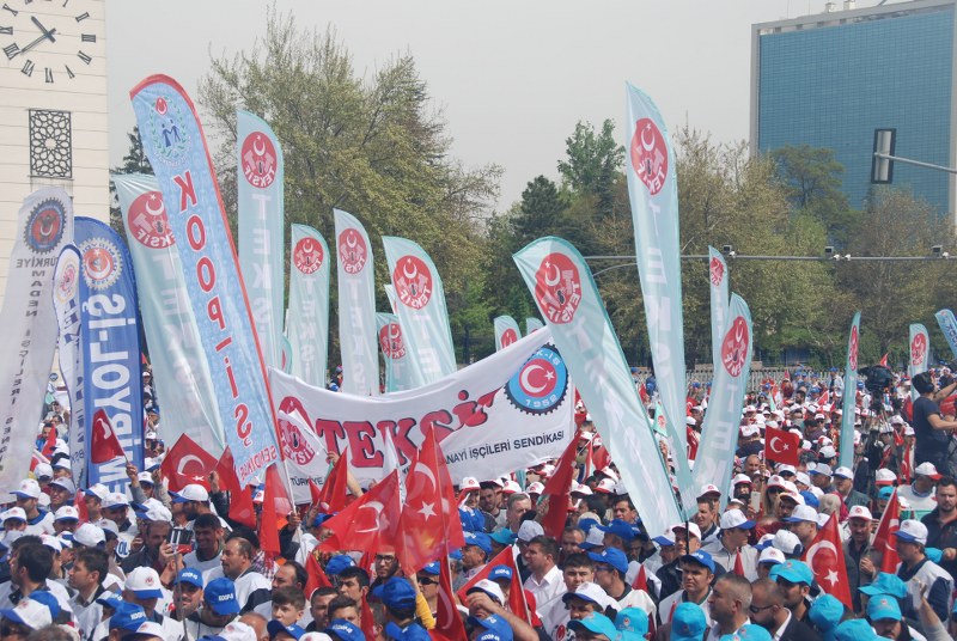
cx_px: 478
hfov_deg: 30.5
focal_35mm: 66
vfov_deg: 20.7
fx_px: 1757
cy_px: 320
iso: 100
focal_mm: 44
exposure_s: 1/250
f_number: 8
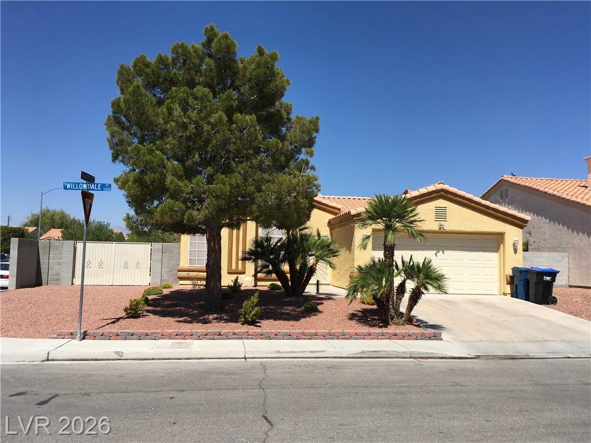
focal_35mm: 29
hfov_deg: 61.7
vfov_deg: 48.2
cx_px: 296
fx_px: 495
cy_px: 222
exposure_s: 1/2747
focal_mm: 4.15
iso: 25
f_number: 2.2
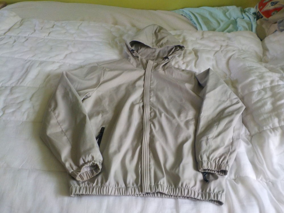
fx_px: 246
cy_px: 106
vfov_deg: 46.8
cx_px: 142
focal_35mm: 30
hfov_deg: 60.0
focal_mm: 4.1
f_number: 3.3
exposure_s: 1/30
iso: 320
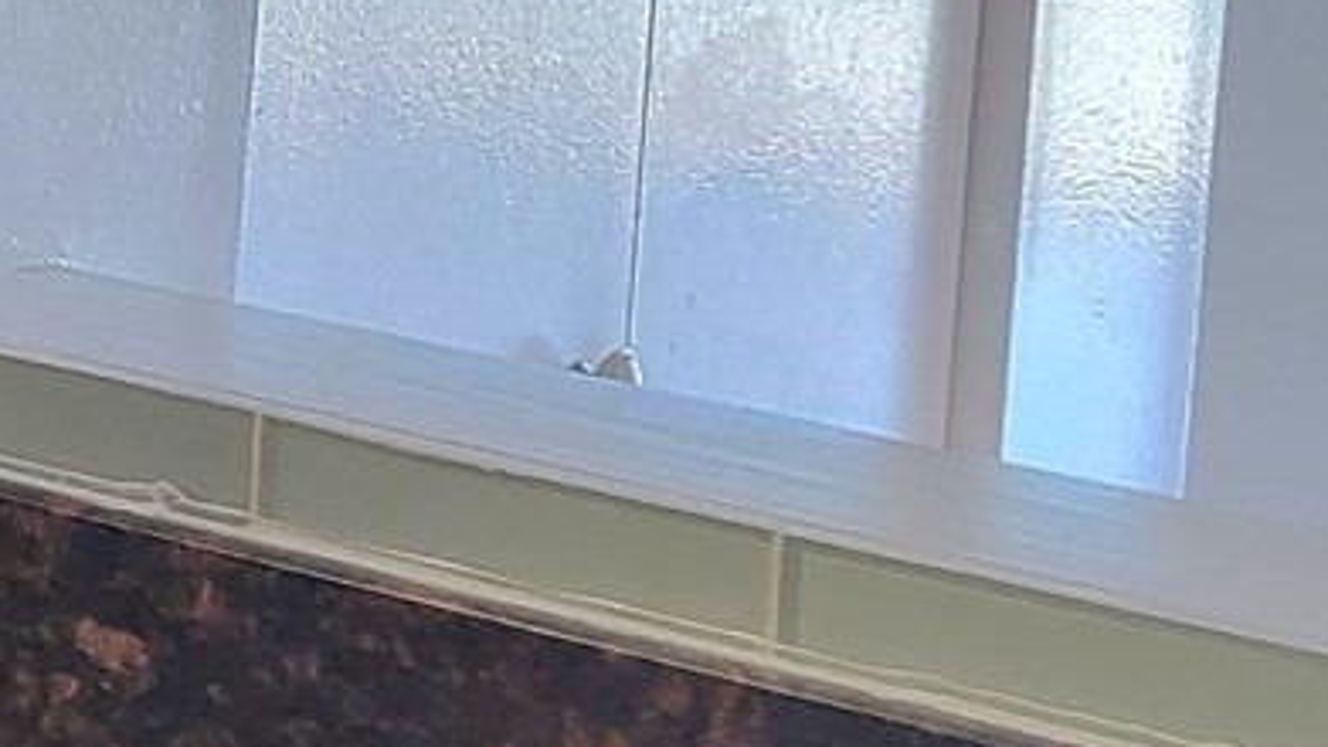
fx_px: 4825
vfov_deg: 8.7
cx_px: -1586
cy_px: -316
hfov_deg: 12.9
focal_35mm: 137
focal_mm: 6.7
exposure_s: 1/46.7
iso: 320
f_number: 1.8
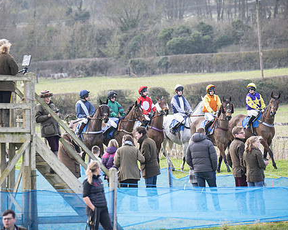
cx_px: 227
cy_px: 101
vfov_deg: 2.4
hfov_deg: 3.0
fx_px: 5572
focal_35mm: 654
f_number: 4
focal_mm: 200
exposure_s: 1/800
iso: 400
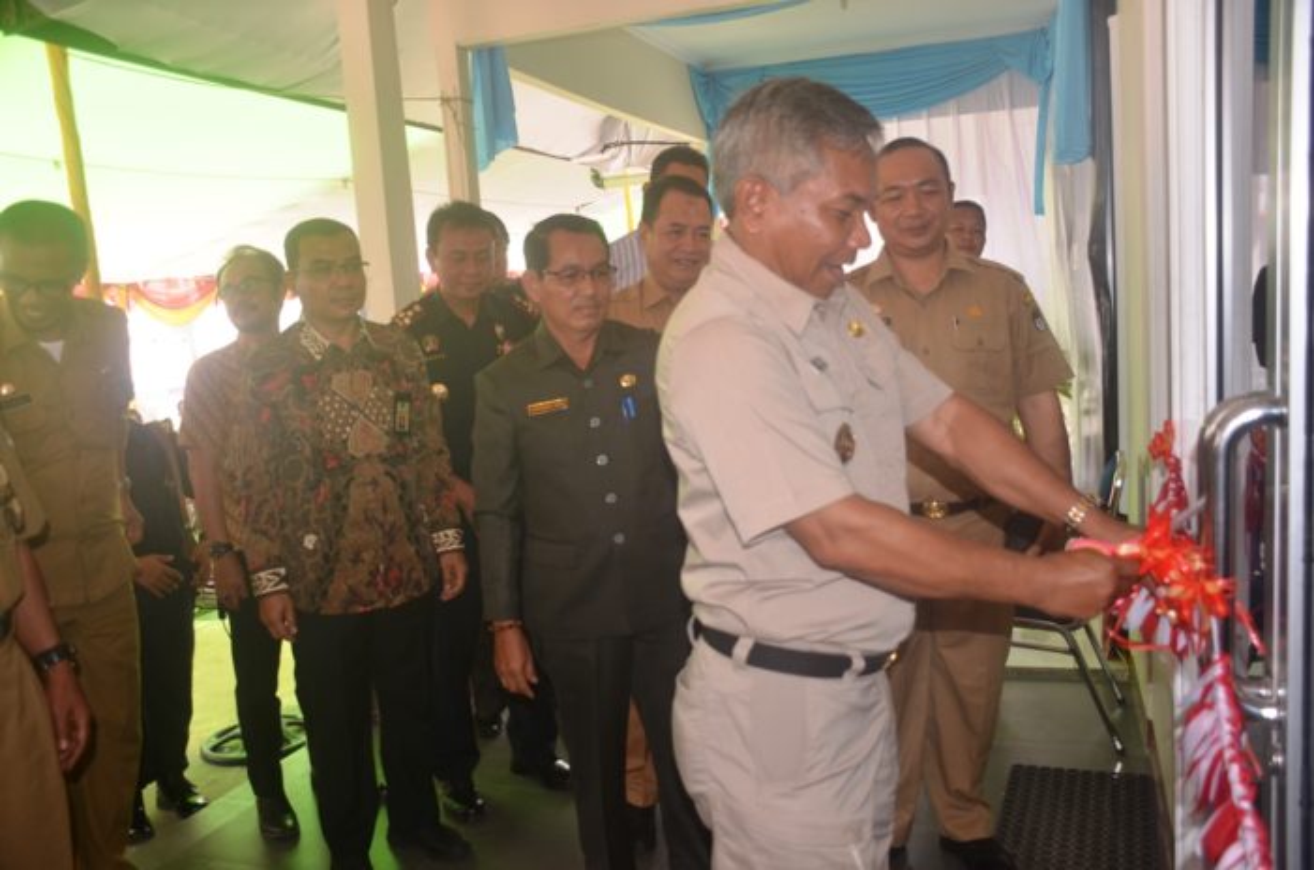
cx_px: 657
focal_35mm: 30
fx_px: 1093
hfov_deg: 62.0
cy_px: 435
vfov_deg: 43.4
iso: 220
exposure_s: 1/125
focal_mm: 20
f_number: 3.5
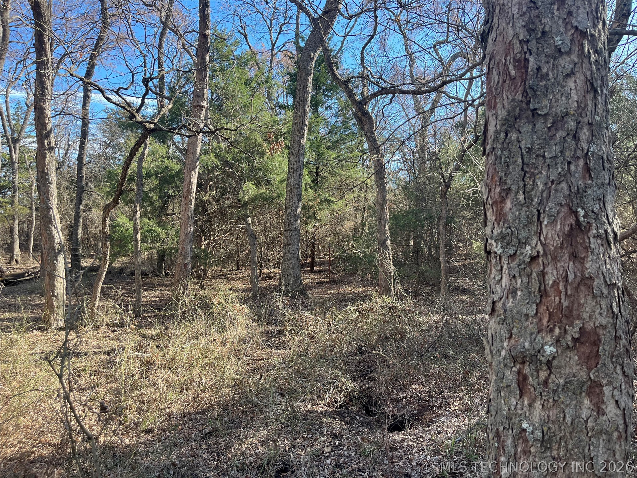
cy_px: 239
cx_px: 318
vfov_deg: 53.1
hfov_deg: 67.3
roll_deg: -1.2
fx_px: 478
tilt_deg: +0.5
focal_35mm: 26
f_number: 1.6
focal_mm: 5.1
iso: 50
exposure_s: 1/404
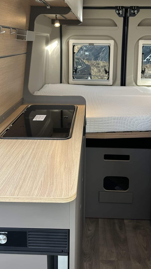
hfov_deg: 28.3
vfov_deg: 47.7
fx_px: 299
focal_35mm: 42
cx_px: 86
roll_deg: -1.3
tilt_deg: -8.0
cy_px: 92
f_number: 1.78
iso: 80
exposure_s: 1/264
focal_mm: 6.86
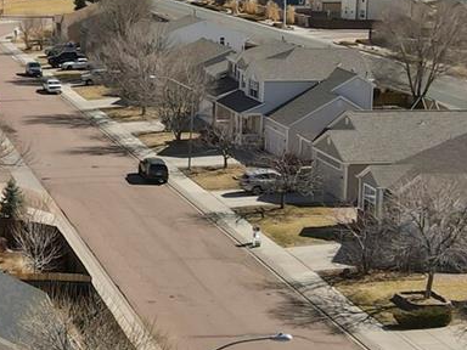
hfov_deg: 20.4
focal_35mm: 90
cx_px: -94
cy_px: 96
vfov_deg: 16.3
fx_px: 1214
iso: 100
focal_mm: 4.5
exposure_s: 1/640
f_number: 2.8
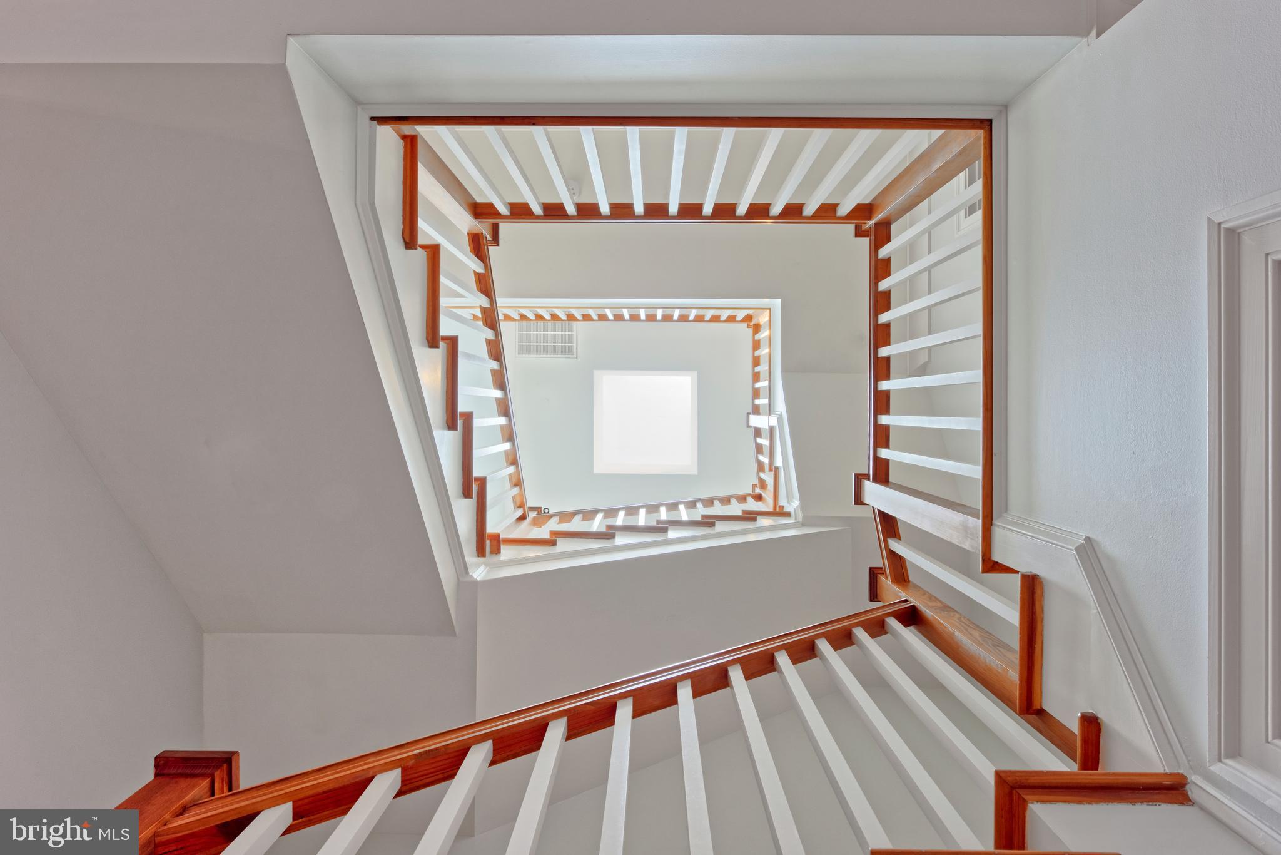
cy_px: 428
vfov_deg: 67.4
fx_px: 641
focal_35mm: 18
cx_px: 640
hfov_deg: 90.0
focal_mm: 18
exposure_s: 1/640
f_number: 11
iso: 320
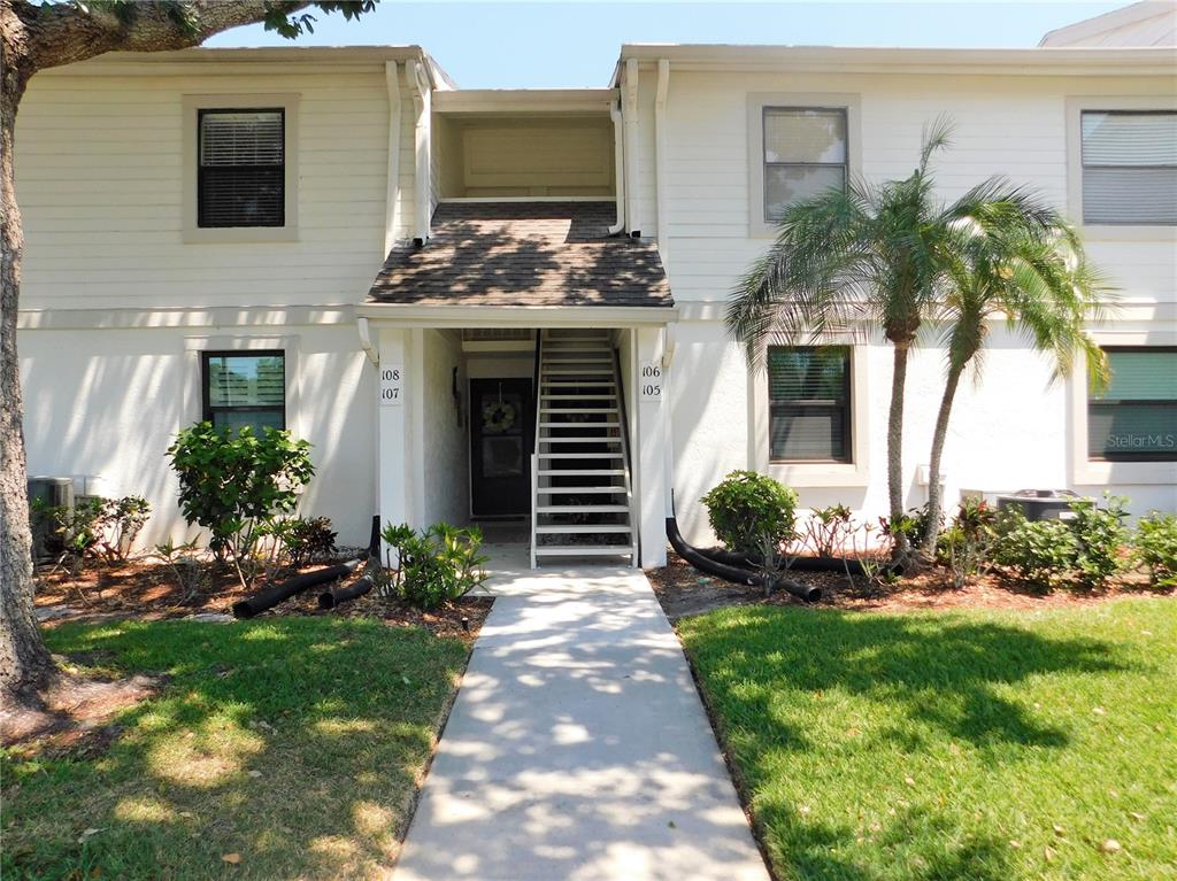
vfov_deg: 58.8
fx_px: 782
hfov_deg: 74.0
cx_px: 588
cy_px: 440
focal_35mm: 23
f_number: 3
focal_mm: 4
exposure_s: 1/800
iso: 125
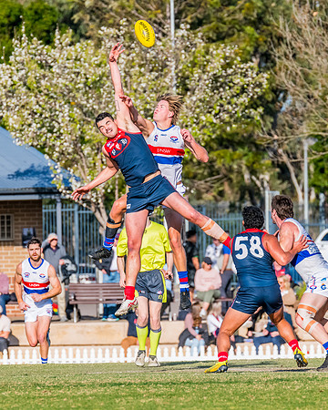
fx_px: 7534
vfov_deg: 3.1
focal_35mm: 621
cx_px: 166
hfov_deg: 2.5
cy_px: 209
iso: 800
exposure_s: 1/1600
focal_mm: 380
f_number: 10
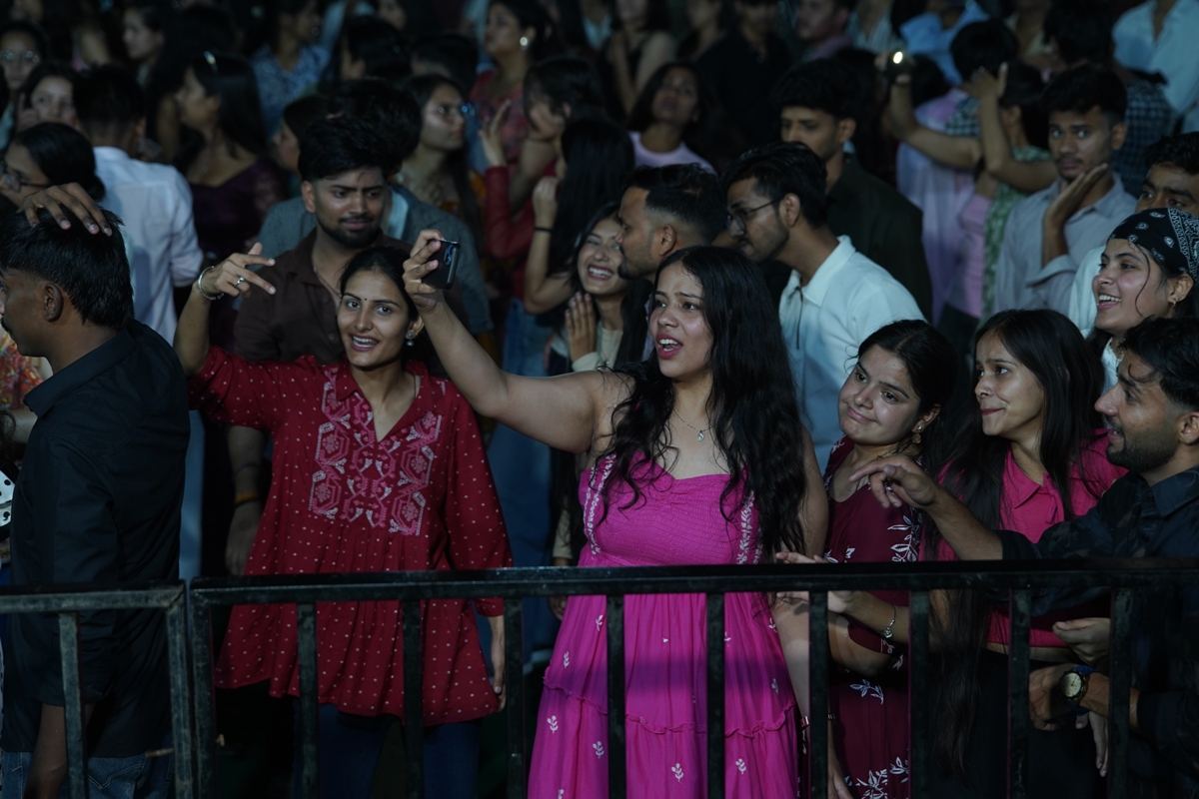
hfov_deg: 25.7
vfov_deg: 17.3
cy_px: 400
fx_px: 2631
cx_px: 600
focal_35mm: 79
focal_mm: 79
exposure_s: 1/160
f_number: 3.2
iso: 1000
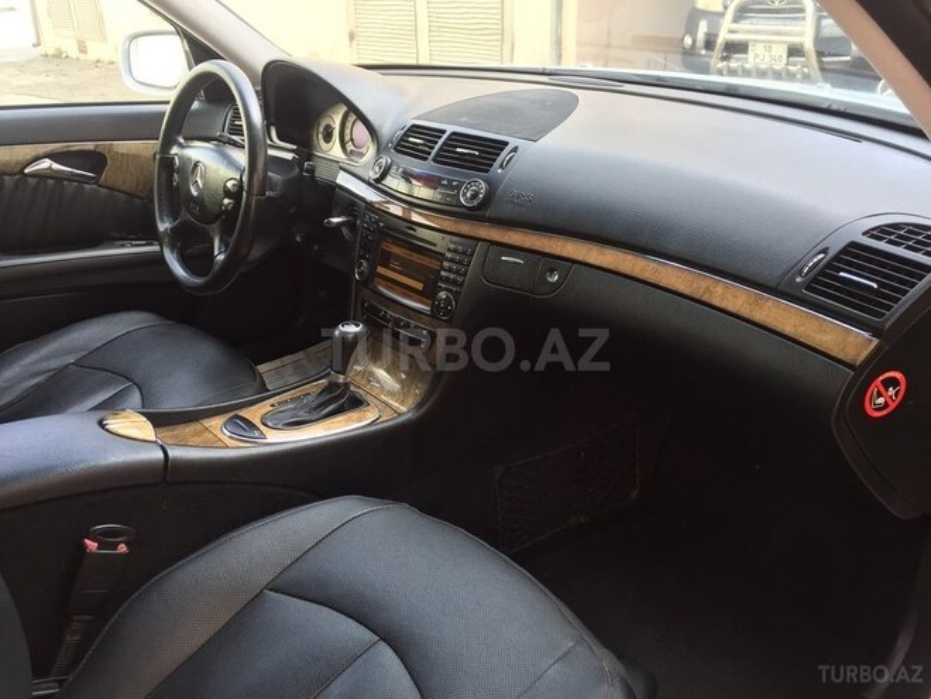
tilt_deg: -25.3
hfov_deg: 61.7
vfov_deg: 48.2
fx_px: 780
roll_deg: -1.8
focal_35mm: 29
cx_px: 466
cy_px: 350
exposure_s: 1/100
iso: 50
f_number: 2.2
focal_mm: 4.15
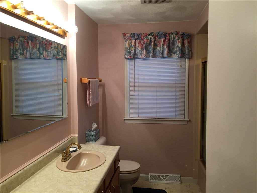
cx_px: 128
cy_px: 96
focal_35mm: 29
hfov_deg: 61.7
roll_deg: +0.3
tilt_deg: -5.2
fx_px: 215
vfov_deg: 48.2
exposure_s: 1/40
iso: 32
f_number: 2.2
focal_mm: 4.15
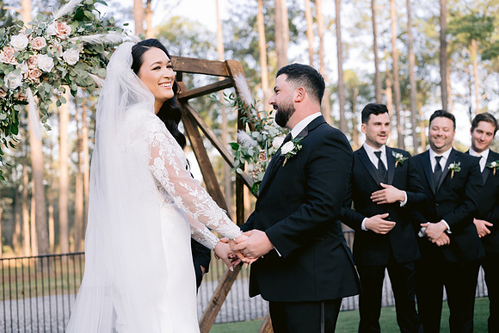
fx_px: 693
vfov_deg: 27.0
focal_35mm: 50
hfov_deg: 39.6
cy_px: 166
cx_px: 250
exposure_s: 1/500
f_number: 2.8
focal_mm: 50
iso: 400
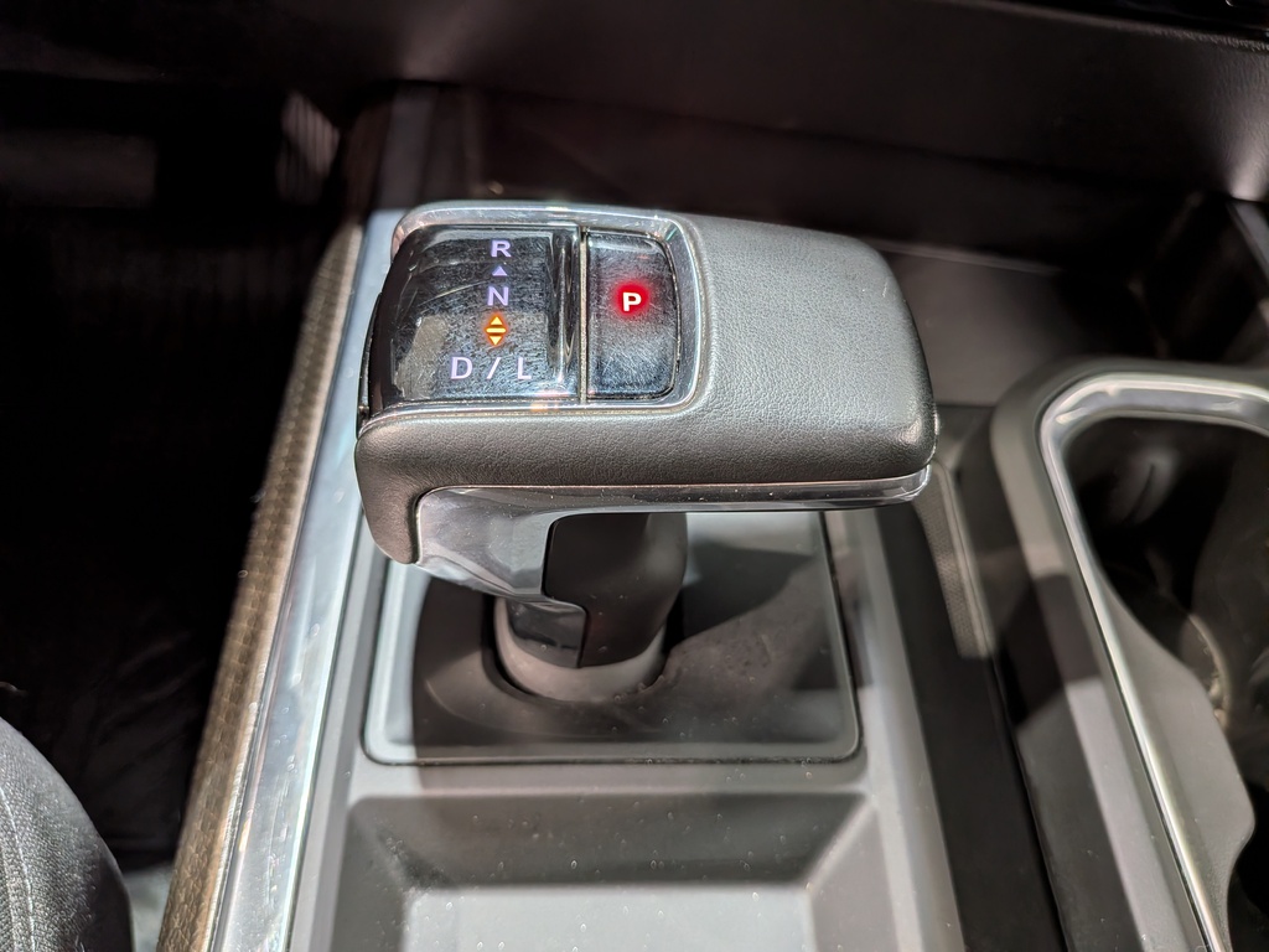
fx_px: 880
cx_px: 634
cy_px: 476
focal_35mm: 24
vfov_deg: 56.8
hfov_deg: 71.6
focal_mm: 4.53
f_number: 1.7
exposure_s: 1/40
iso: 26
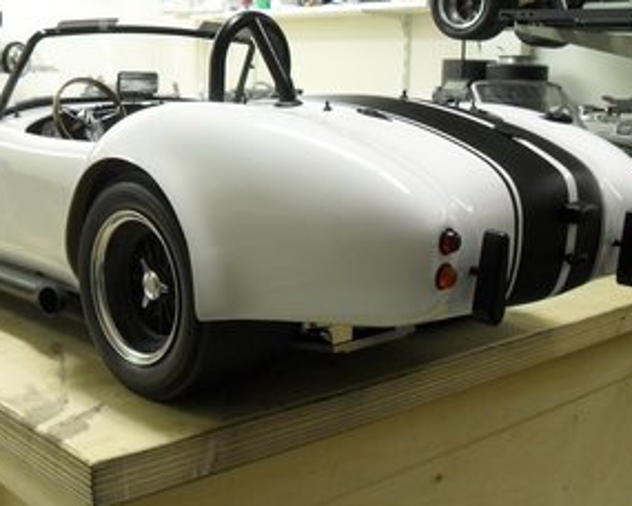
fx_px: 898
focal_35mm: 48
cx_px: 253
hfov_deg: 38.6
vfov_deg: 31.3
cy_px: 313
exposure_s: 1/20
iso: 200
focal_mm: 6.2
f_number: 2.8
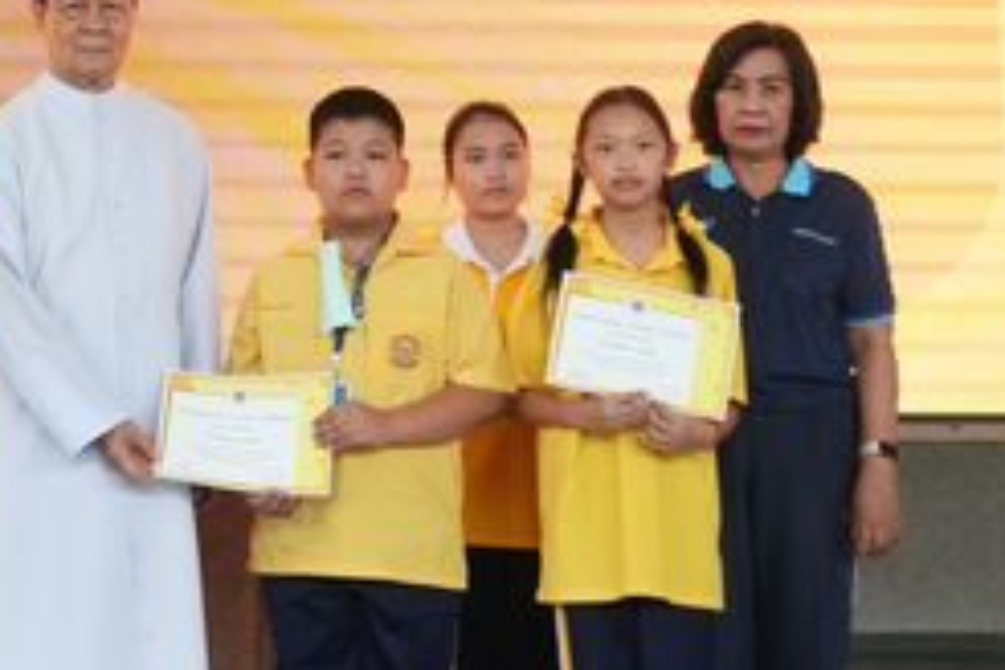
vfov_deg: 14.2
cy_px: 33
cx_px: 65
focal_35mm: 95
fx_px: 2652
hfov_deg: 20.9
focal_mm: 26
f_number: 4.5
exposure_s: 1/200
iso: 1600
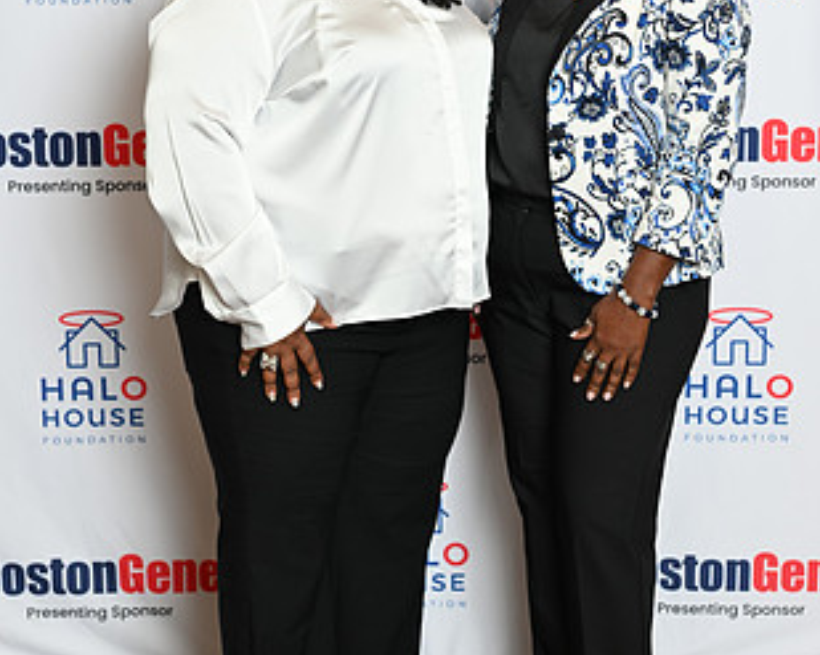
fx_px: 2135
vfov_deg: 17.4
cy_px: 247
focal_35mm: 88
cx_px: 447
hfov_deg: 21.7
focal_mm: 50
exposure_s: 1/80
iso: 200
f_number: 3.2
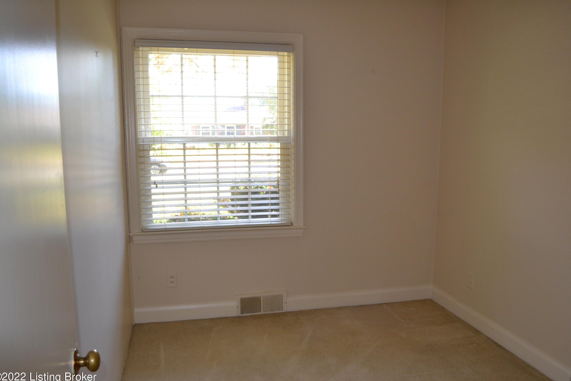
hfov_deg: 65.5
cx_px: 288
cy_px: 197
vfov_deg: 46.4
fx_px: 444
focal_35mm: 28
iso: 450
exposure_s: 1/60
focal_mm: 18
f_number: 3.5
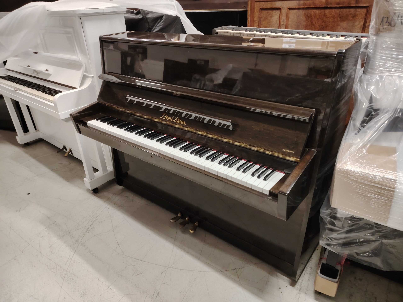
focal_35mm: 24
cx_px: 202
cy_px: 151
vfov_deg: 56.8
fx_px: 279
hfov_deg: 71.6
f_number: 1.75
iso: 1359
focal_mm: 5.25
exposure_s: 1/25
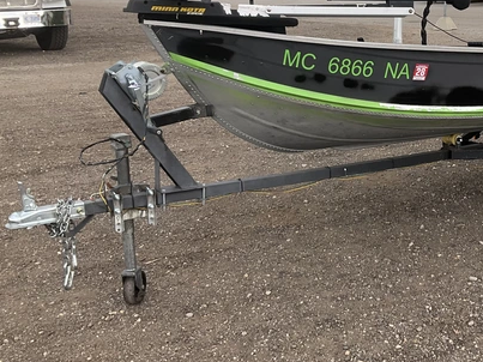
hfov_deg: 34.1
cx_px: 410
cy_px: 111
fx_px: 753
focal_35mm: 54
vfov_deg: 26.8
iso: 20
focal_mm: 3
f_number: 1.8
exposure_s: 1/153
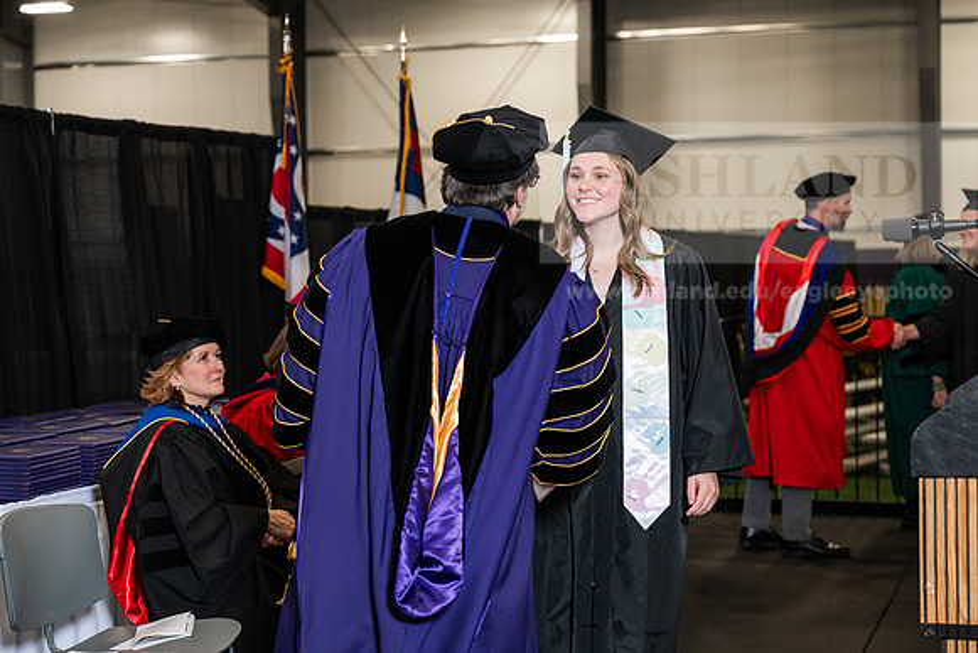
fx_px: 1793
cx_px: 489
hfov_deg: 30.5
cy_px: 326
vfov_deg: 20.6
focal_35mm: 66
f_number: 4
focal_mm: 66
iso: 1250
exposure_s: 1/200
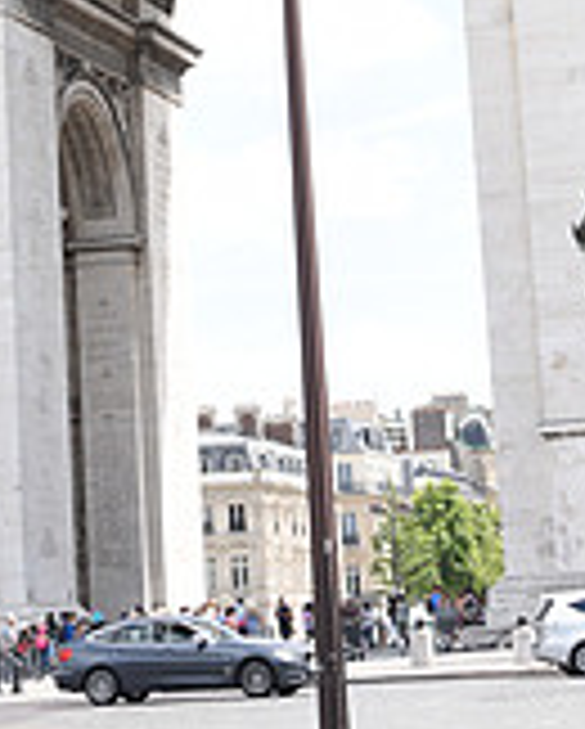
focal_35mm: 161
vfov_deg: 11.6
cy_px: -292
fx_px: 3478
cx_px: 178
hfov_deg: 9.6
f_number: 7.1
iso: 110
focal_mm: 48
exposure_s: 1/160
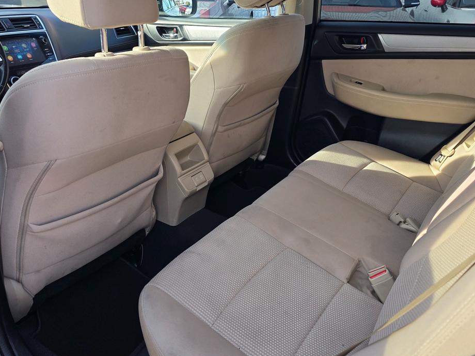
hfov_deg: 56.8
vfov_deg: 44.1
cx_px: 235
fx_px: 439
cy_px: 189
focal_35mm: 32
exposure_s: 1/180
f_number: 1.7
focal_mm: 6.3
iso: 32
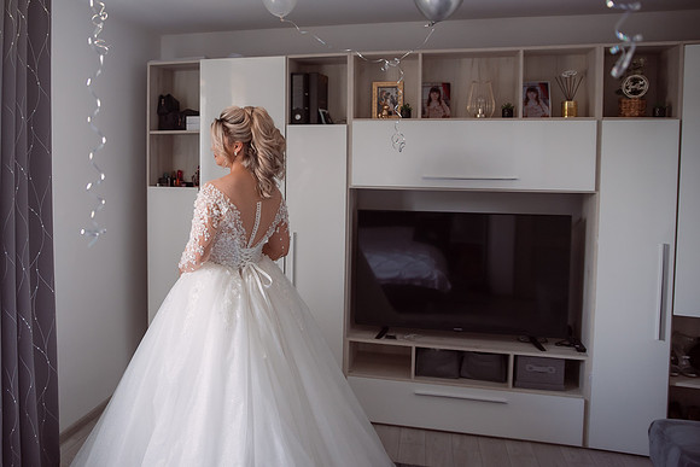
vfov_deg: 41.2
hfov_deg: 57.9
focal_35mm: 32
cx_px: 238
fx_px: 617
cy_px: 183
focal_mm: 24
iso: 500
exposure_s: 1/250
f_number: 2.8
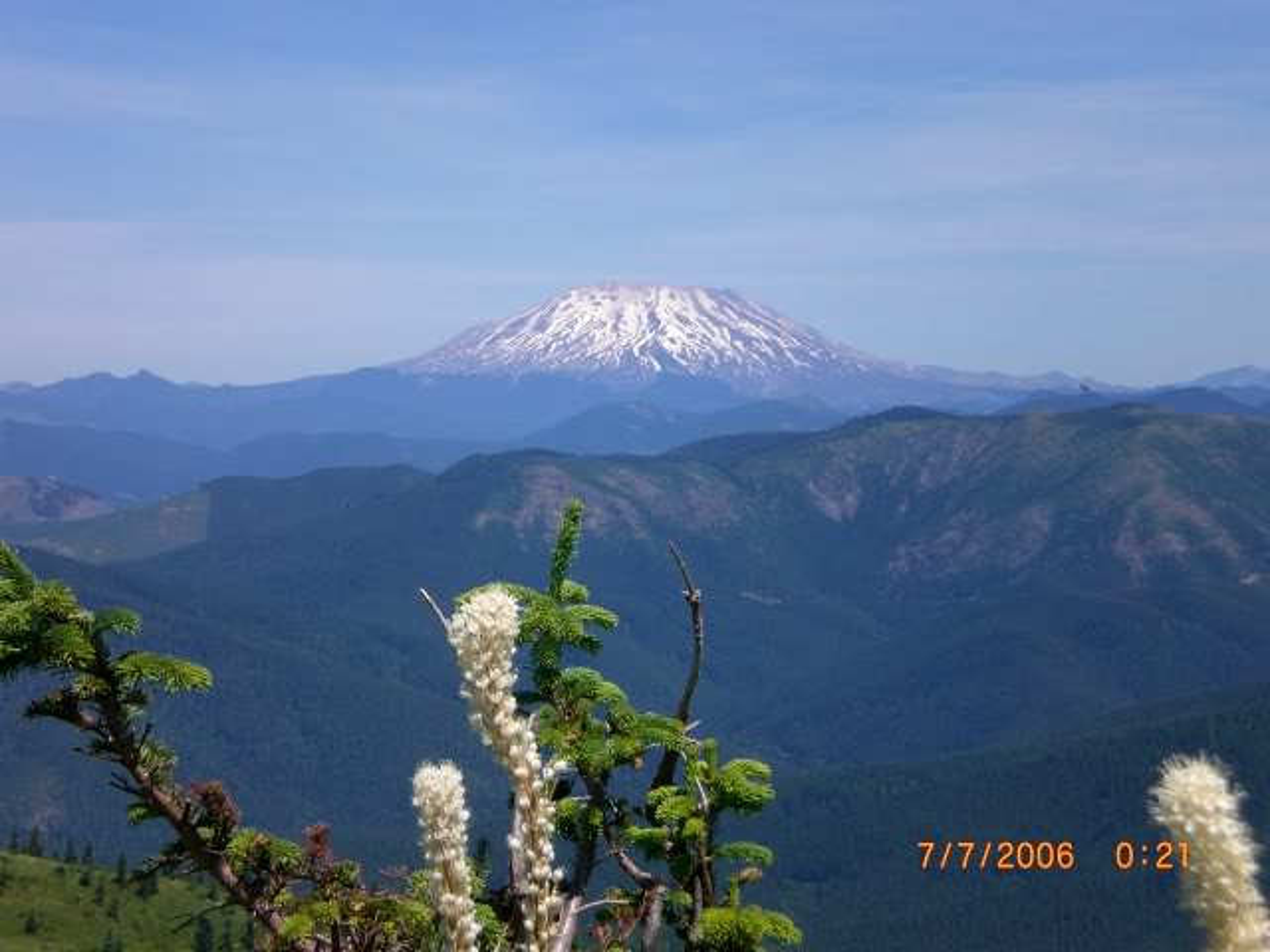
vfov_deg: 13.0
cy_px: 476
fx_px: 4182
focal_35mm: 114
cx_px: 635
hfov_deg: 17.3
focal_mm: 18.9
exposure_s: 1/200
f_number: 8.4
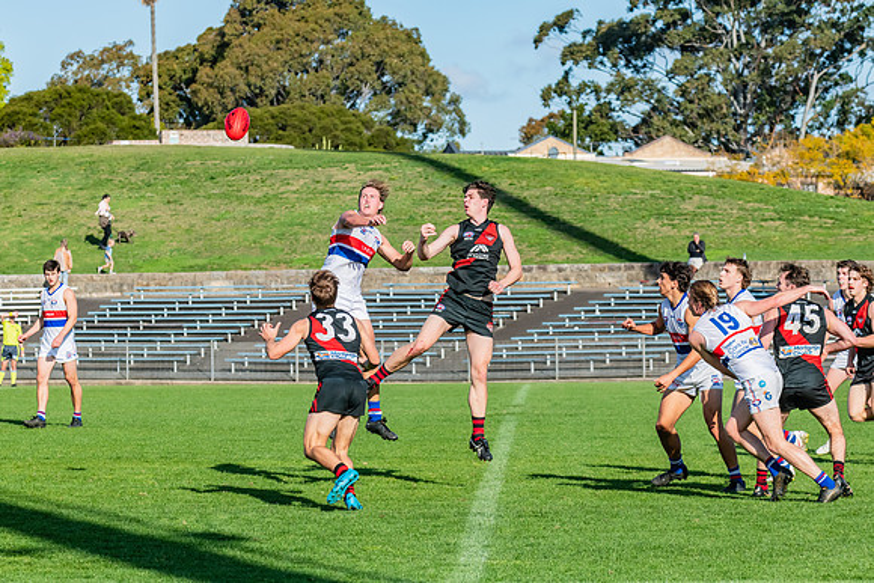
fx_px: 4466
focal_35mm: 184
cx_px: 410
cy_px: 280
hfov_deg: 11.2
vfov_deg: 7.5
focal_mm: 170
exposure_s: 1/1600
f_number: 10
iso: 800
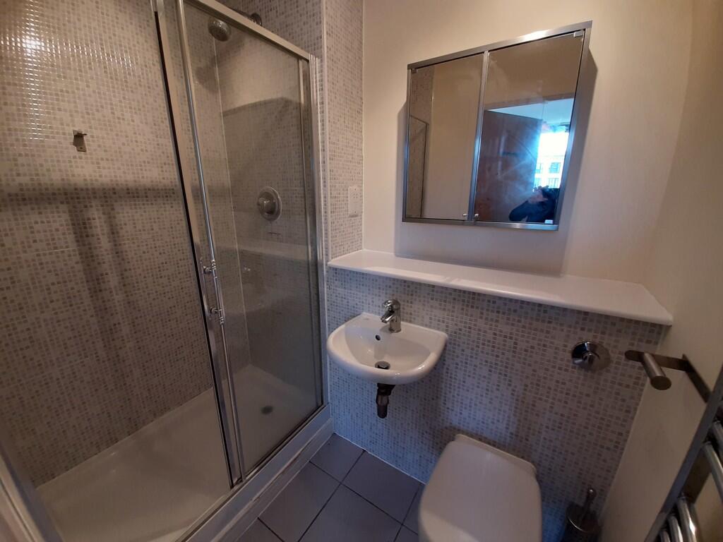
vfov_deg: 89.9
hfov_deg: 106.2
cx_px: 362
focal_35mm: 13
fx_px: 272
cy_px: 271
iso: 160
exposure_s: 1/50
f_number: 2.2
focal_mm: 1.42
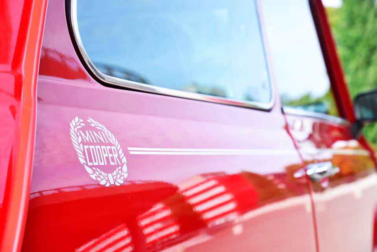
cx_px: 188
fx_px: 786
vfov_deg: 18.2
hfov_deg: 27.0
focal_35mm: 75
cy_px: 126
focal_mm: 75
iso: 200
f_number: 8
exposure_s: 1/100
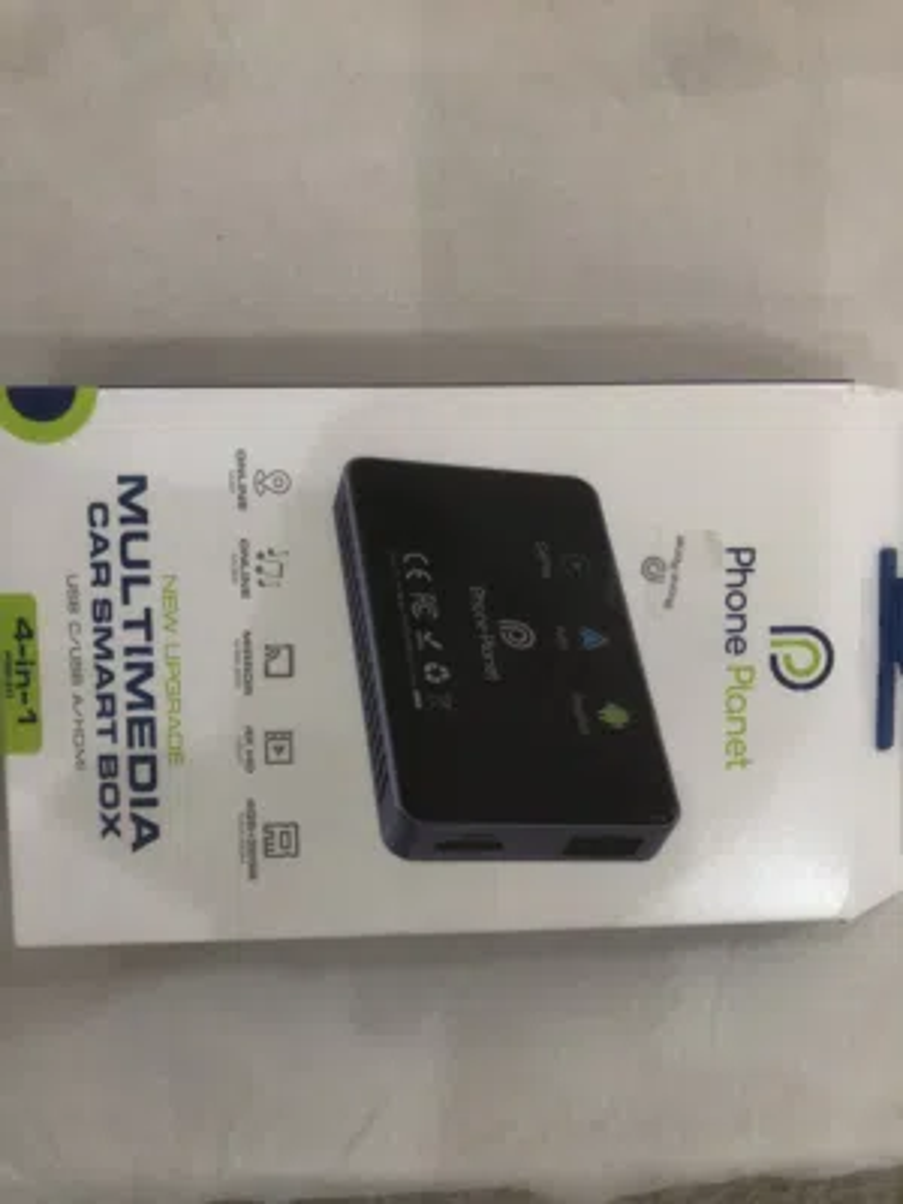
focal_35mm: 28
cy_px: 602
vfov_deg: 63.4
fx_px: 974
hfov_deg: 49.7
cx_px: 452
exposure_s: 1/20
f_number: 1.8
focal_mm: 3.99
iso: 40
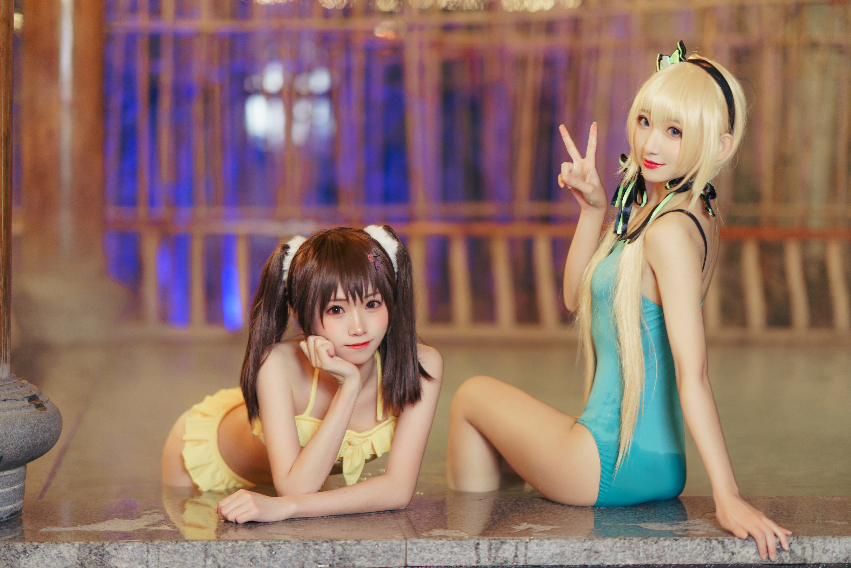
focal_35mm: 90
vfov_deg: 15.2
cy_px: 282
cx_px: 440
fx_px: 2127
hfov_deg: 22.6
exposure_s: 1/50
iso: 250
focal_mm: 85
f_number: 1.4
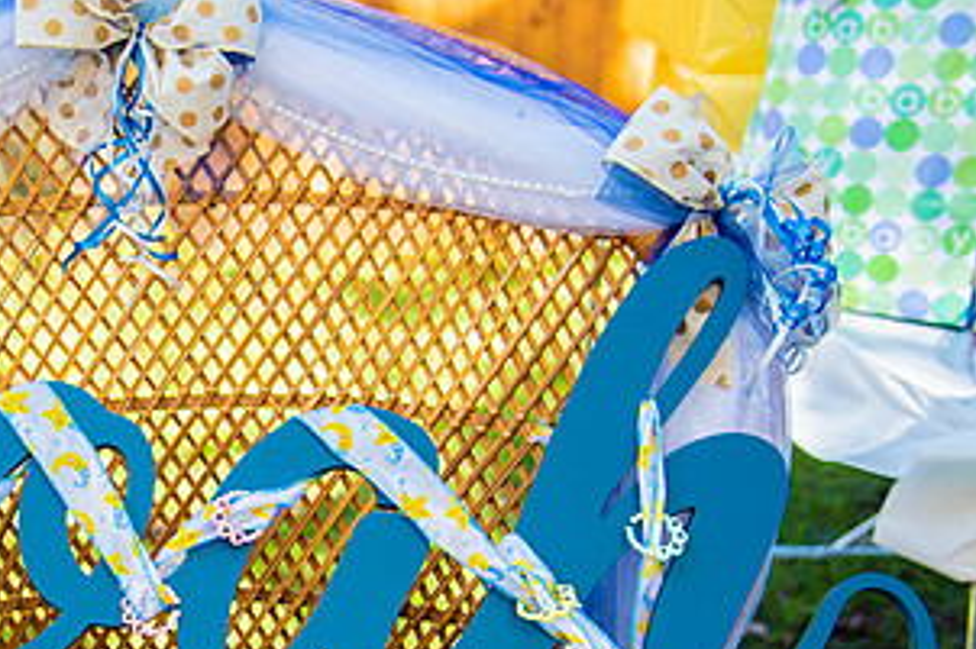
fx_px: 1978
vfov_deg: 18.5
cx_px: 107
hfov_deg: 26.8
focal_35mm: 73
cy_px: 492
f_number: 4
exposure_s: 1/160
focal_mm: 38
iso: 125
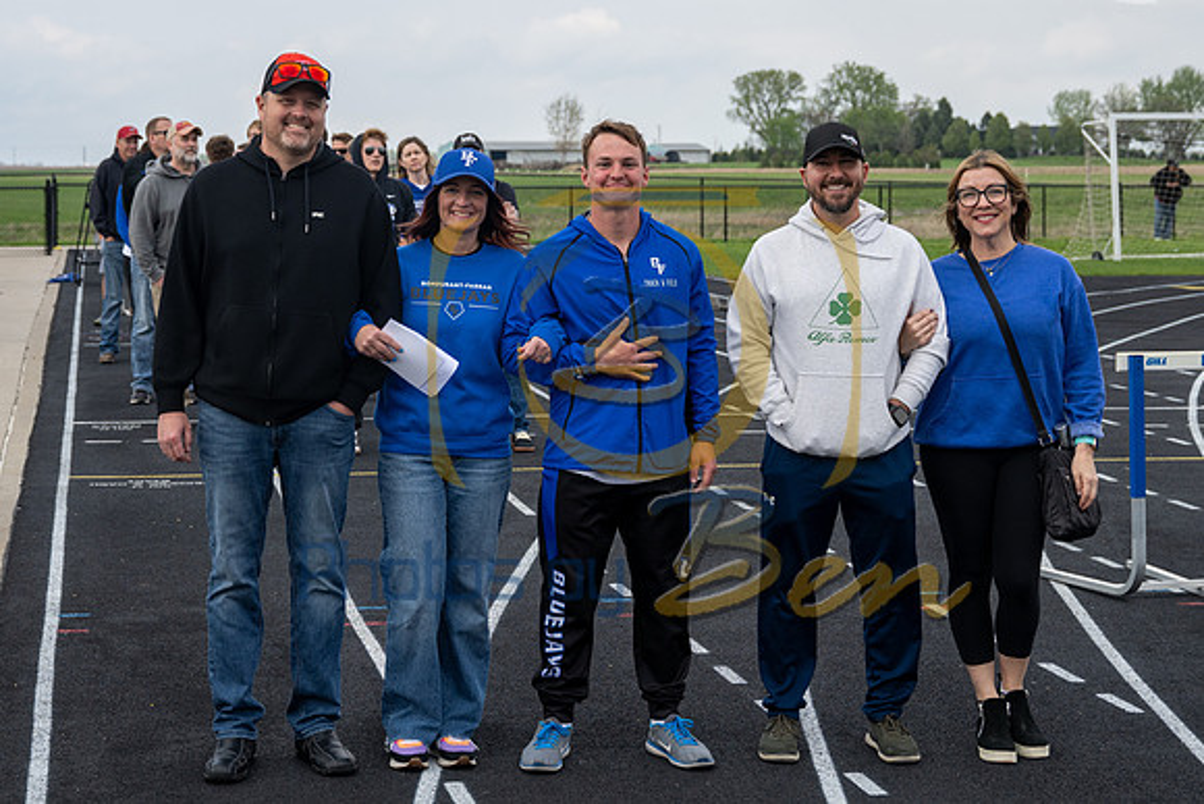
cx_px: 556
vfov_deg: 19.5
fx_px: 2325
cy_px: 196
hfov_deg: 29.0
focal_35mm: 70
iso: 200
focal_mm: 46
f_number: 4.5
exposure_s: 1/800
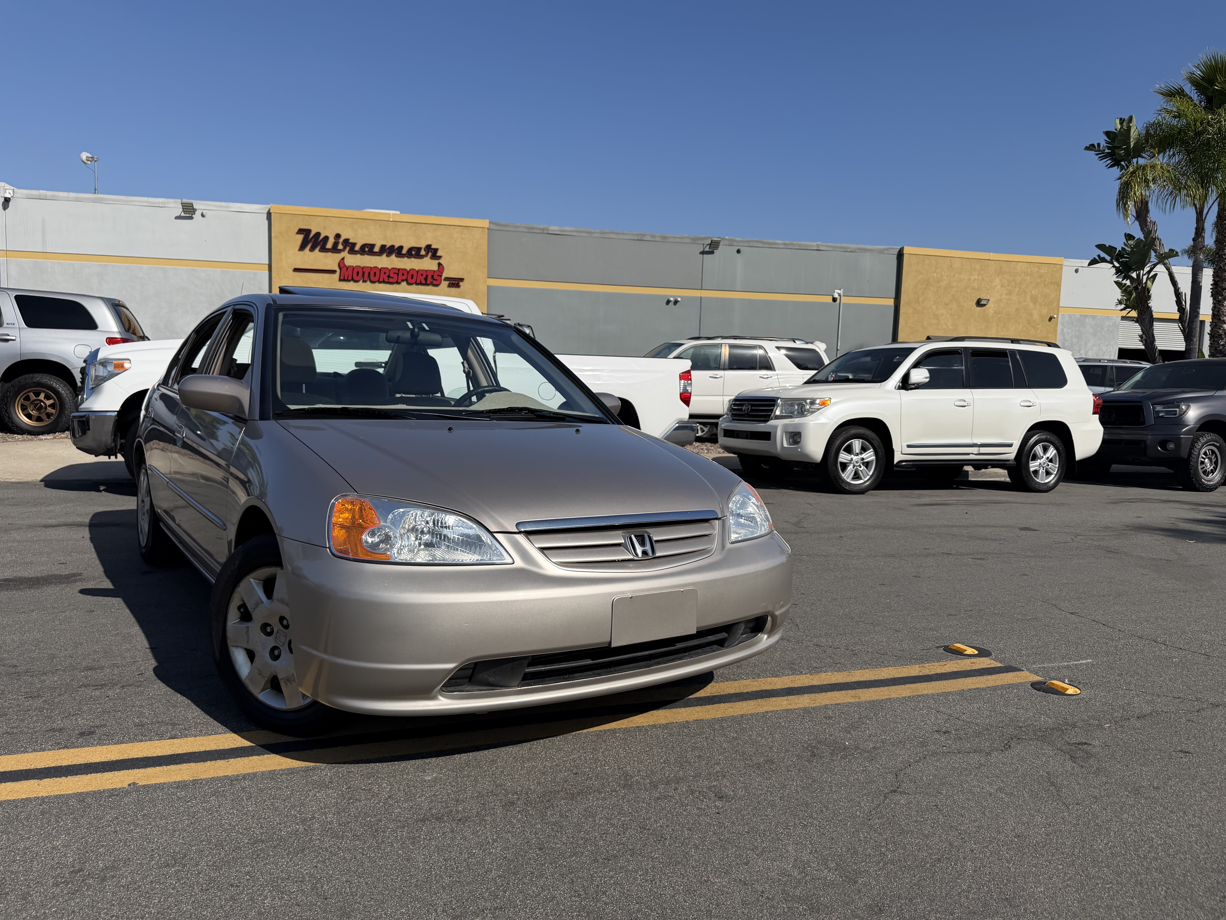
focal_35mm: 24
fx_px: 850
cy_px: 460
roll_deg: -1.5
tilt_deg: -5.0
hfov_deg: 71.6
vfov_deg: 56.8
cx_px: 613
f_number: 1.78
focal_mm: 6.76
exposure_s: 1/7353
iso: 80
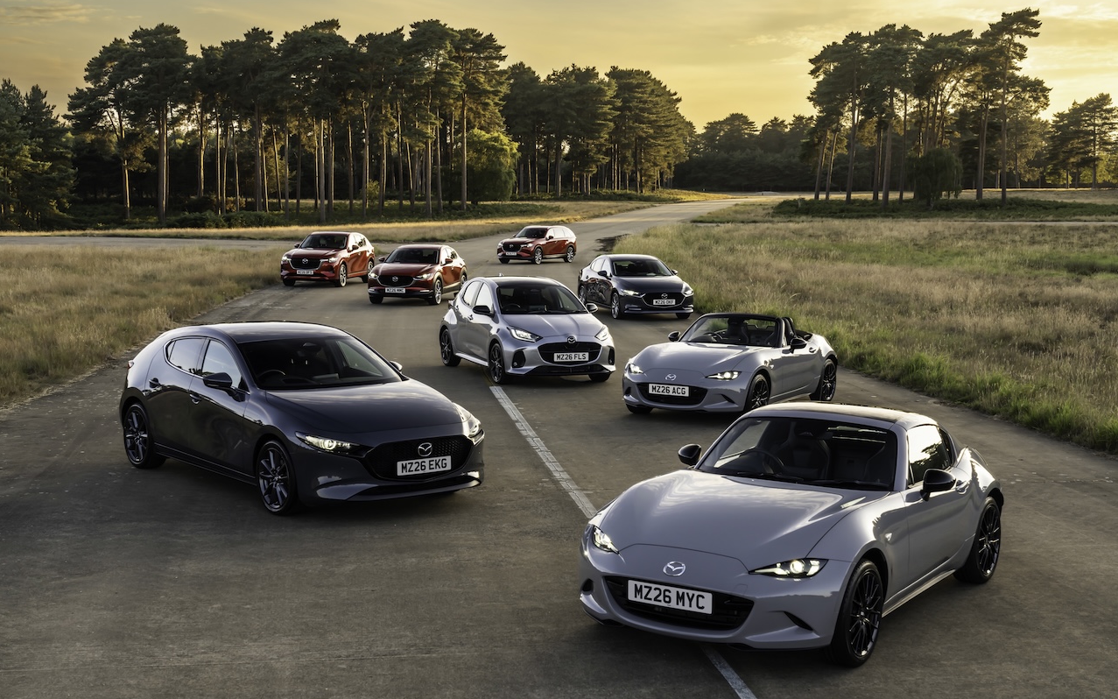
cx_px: 559
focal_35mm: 47
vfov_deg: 27.4
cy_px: 347
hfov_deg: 42.6
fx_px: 1432
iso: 50
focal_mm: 46
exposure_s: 1/25
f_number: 11
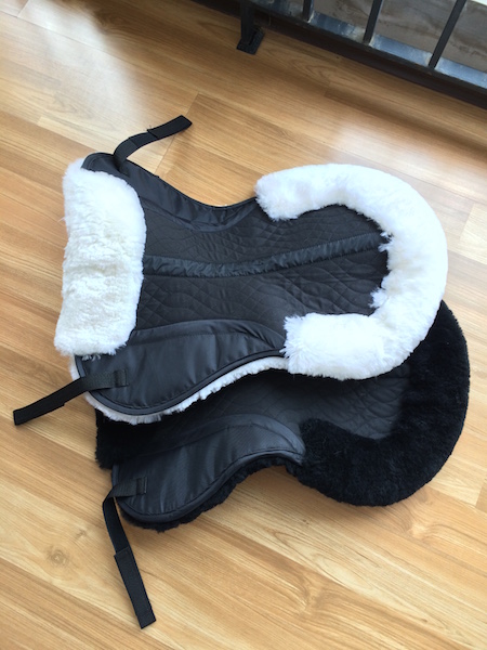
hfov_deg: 48.2
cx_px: 244
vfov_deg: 61.7
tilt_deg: -75.8
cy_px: 325
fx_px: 544
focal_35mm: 29
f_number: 2.2
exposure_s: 1/60
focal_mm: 4.15
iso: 50
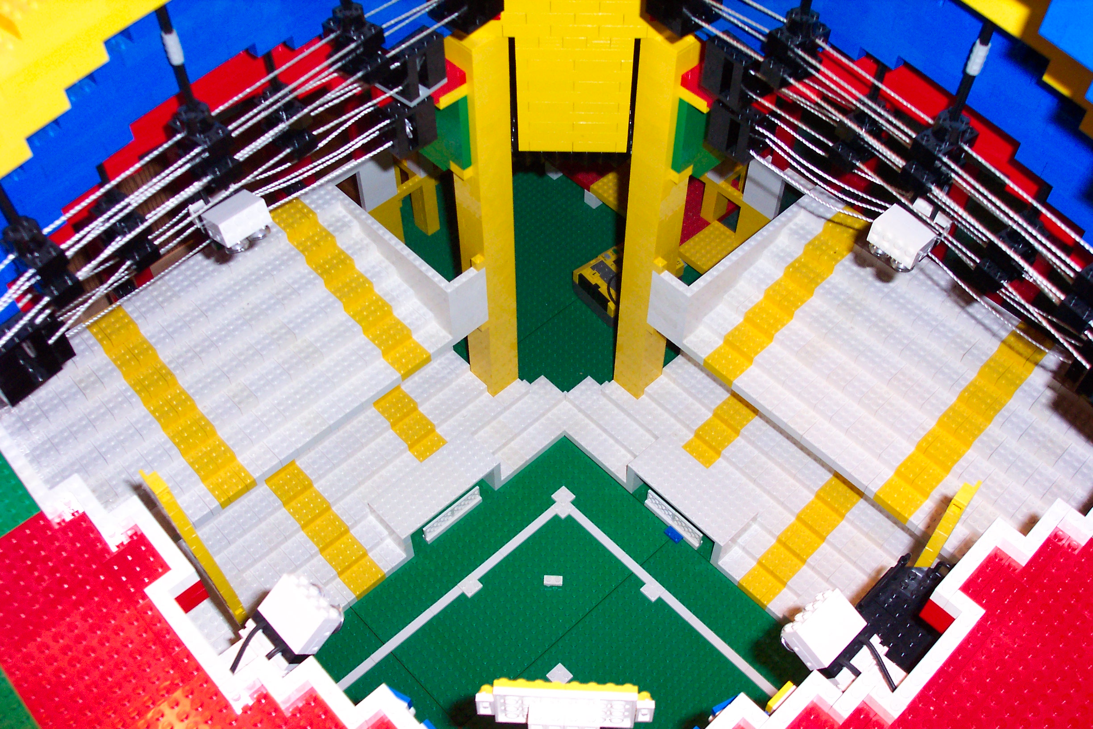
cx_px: 546
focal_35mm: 35
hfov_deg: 54.4
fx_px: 1063
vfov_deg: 37.9
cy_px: 364
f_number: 2.8
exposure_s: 1/30
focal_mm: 7.5
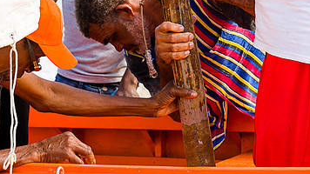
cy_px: 58
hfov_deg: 15.5
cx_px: 154
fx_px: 1142
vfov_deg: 8.7
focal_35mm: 139
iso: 320
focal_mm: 70
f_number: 6.3
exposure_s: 1/320
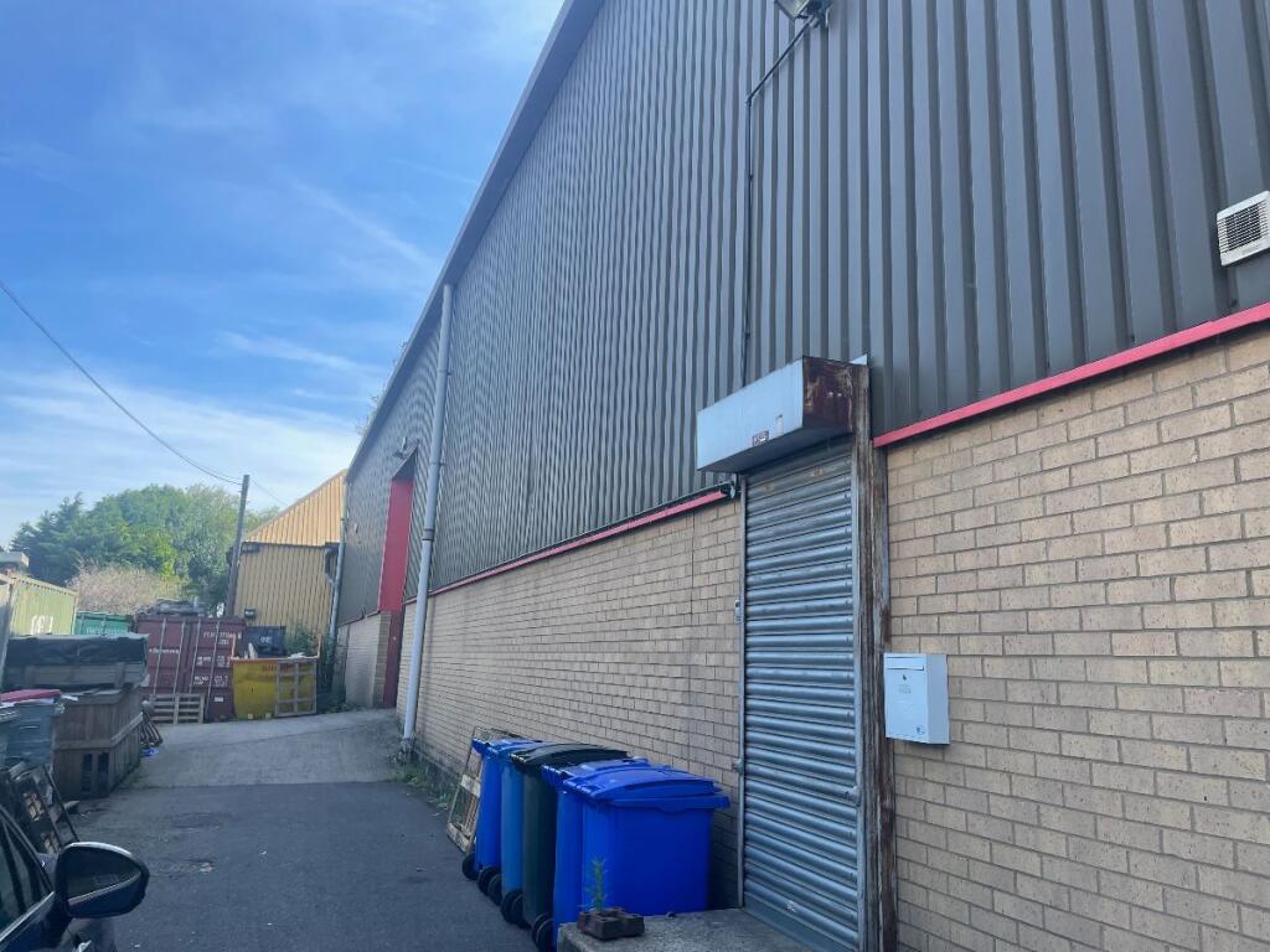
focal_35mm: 26
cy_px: 476
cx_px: 635
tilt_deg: +11.8
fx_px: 954
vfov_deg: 53.1
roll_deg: -1.6
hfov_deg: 67.3
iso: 32
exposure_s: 1/1082
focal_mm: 4.2
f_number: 1.6
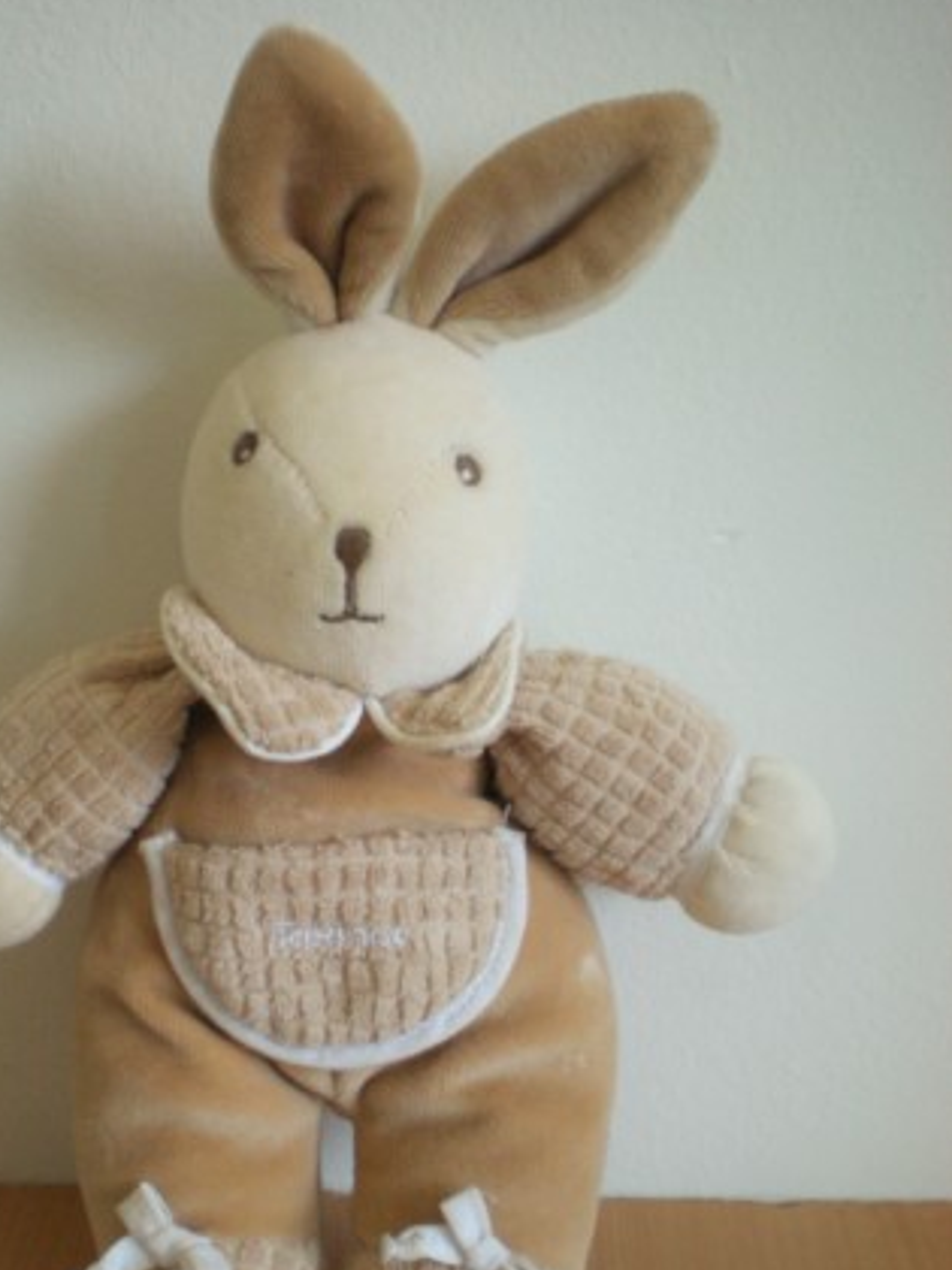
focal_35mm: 47
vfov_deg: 40.2
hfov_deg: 30.8
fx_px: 1723
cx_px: 375
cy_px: 765
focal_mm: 6.3
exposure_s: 1/59.8
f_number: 3.1
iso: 200
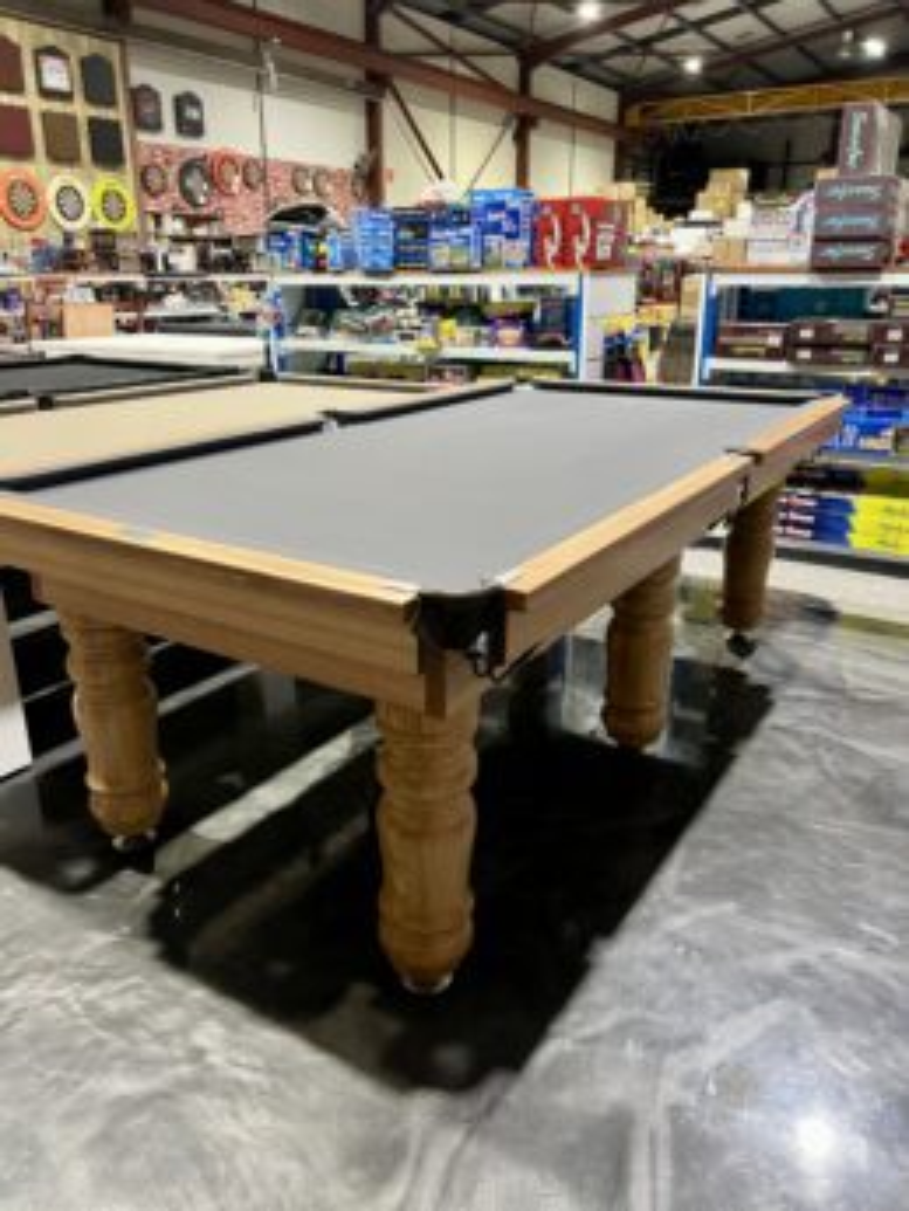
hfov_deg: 53.1
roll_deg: -0.2
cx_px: 454
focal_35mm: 26
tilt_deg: -19.9
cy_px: 606
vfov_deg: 67.3
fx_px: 910
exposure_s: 1/50
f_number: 1.5
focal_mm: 5.7
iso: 125
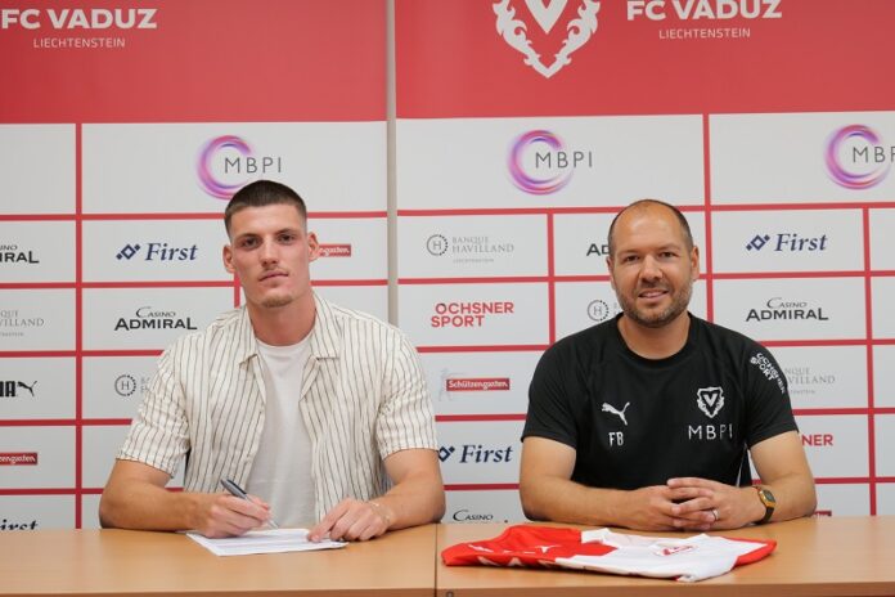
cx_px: 448
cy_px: 298
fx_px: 1492
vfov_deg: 22.6
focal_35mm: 60
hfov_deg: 33.4
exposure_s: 1/60
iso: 1250
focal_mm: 60
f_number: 5.6
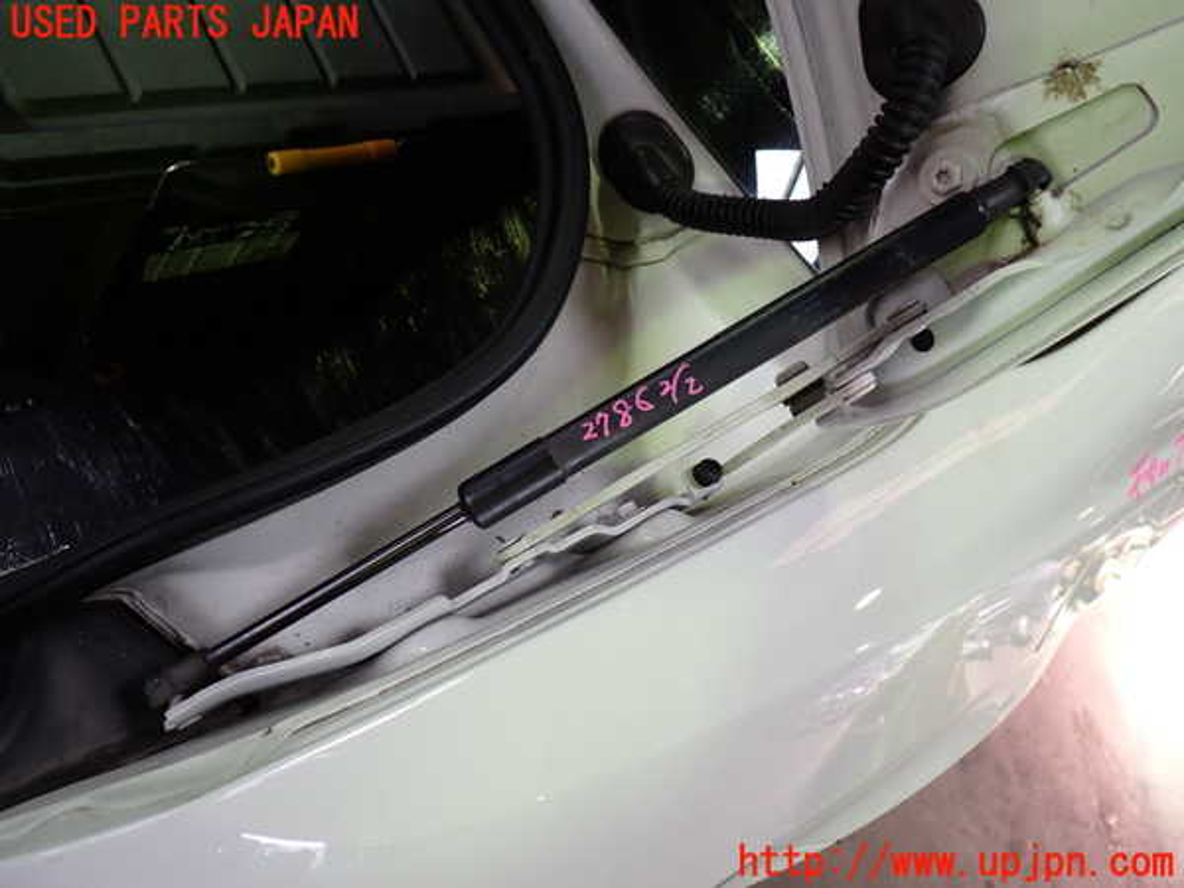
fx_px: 1026
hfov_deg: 60.0
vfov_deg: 46.8
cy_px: 444
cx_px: 592
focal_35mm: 30
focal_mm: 5.4
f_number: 2.3
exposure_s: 1/60
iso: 160
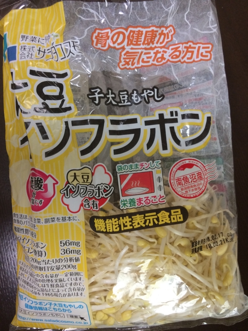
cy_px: 166
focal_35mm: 29
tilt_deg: -76.9
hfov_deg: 48.2
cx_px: 124
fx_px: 277
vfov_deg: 61.7
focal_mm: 4.15
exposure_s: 1/33
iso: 250
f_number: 2.2
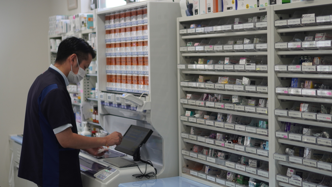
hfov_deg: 32.0
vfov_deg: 18.4
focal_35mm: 66
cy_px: 102
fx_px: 578
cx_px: 188
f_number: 1.8
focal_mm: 35
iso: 100
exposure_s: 1/400
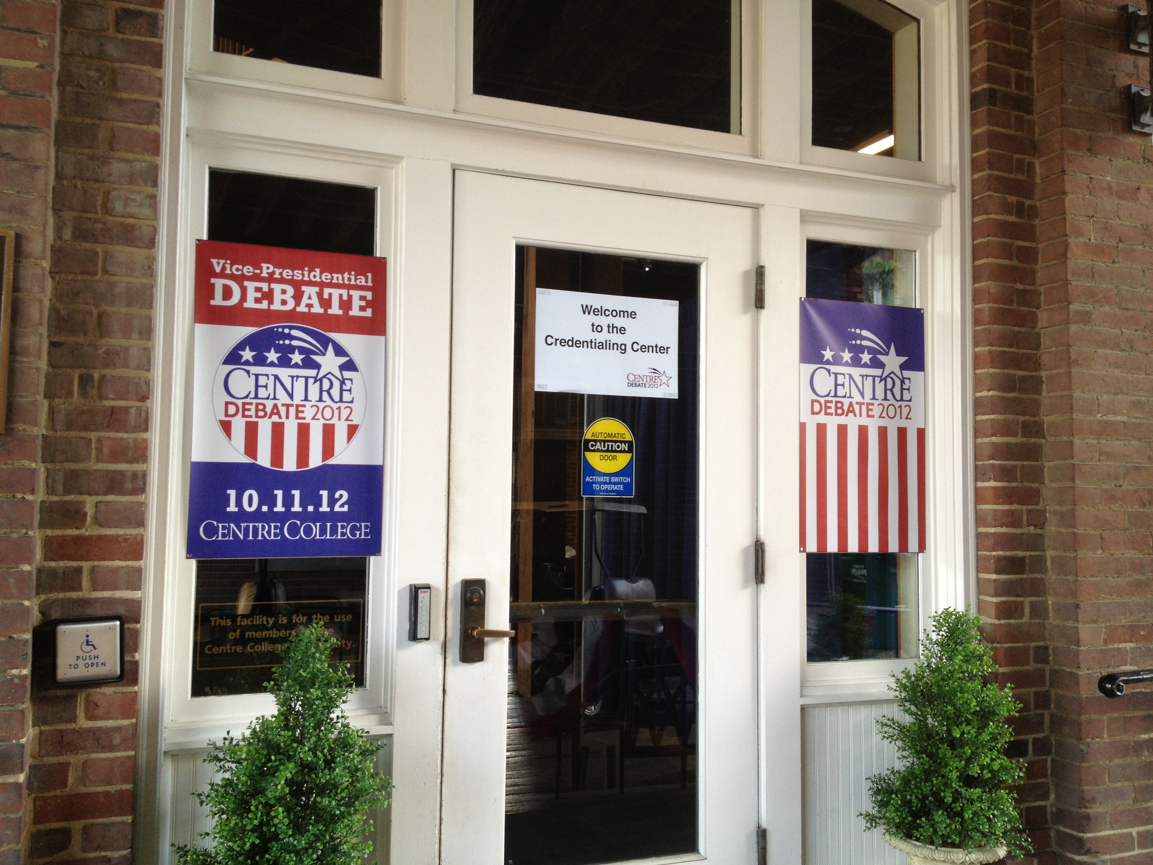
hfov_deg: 52.6
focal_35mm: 35
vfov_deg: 40.7
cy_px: 432
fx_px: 1166
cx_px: 576
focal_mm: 4.28
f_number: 2.4
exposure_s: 1/40
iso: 64
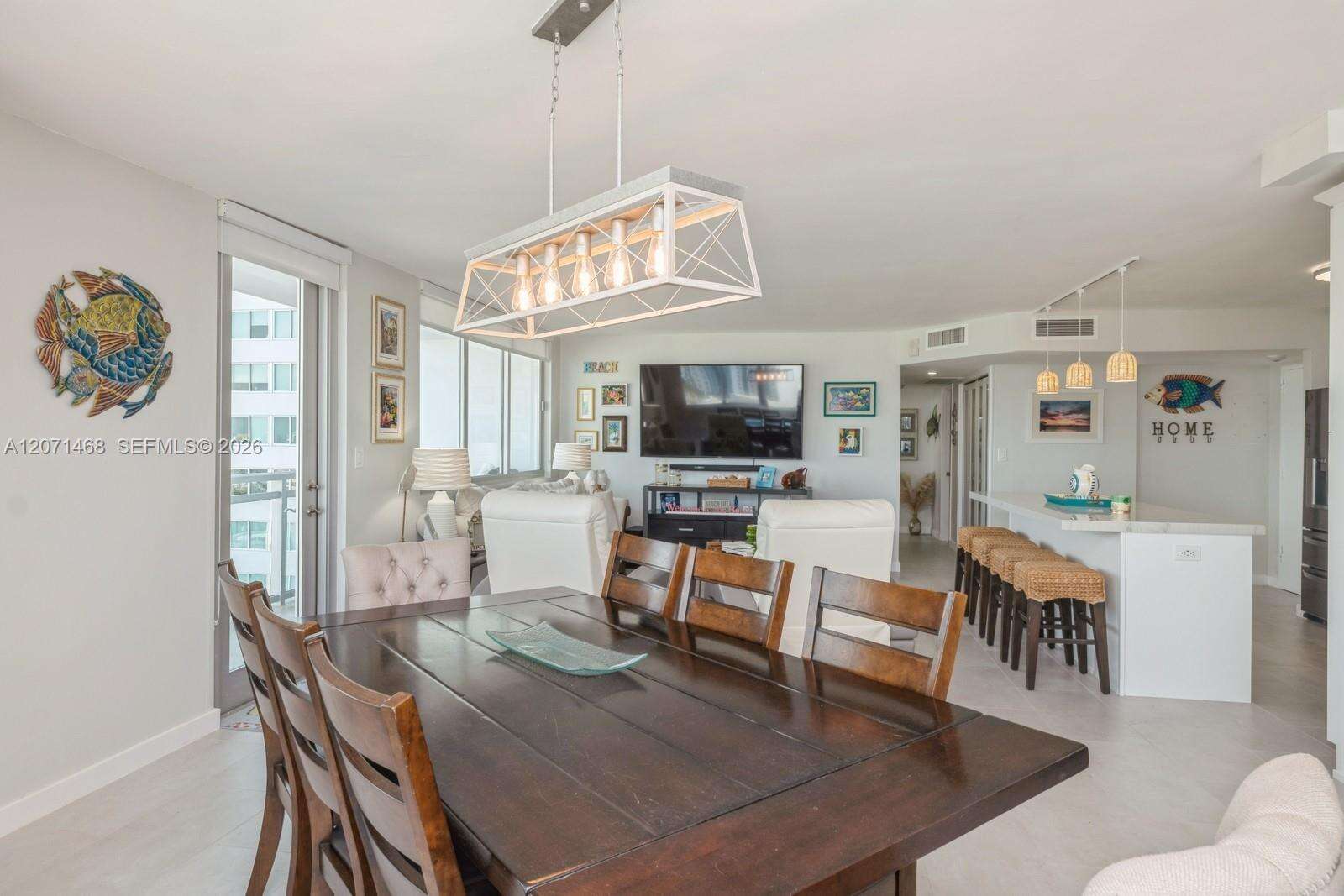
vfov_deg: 61.9
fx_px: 747
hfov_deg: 84.0
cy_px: 448
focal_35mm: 20
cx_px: 672
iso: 200
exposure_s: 1/50
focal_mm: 20
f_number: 10
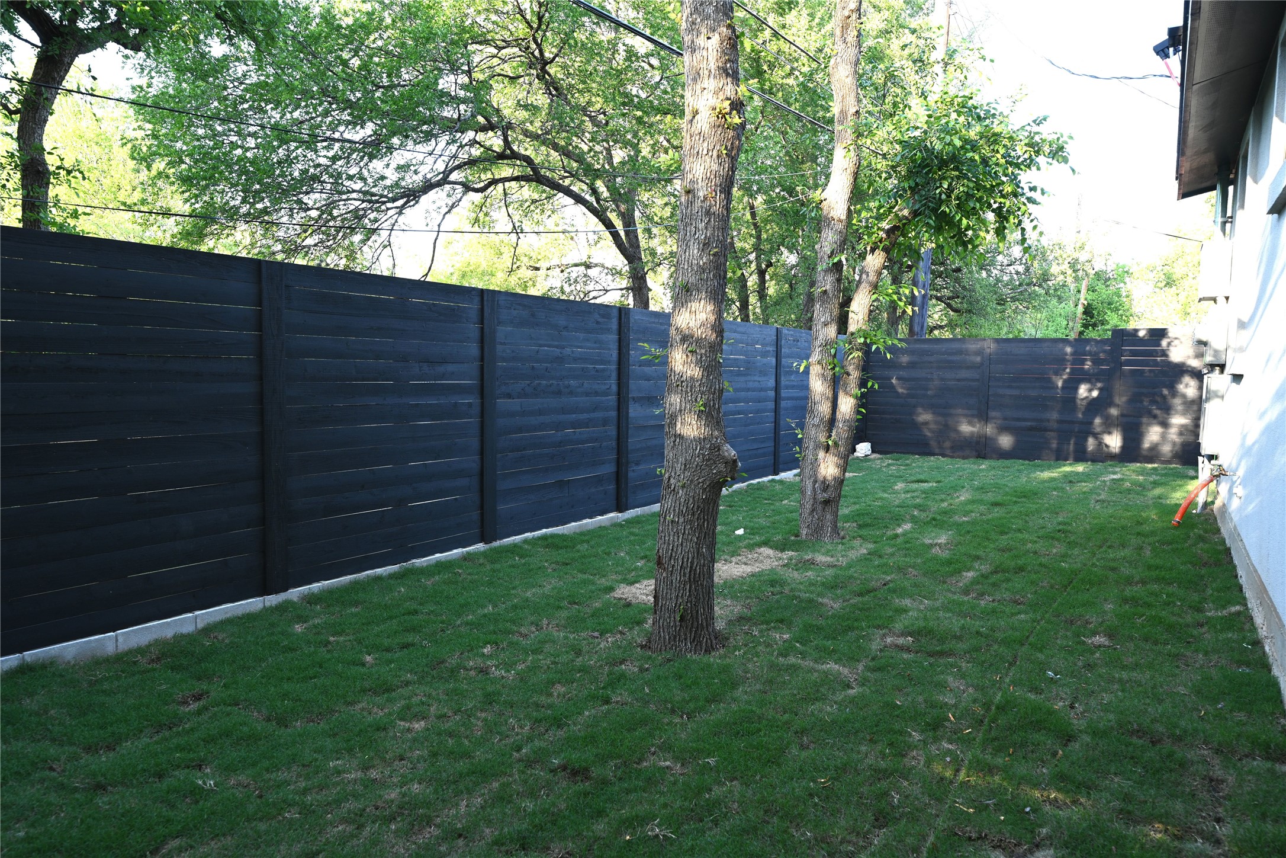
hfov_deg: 73.7
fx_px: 857
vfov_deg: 53.1
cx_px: 643
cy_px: 429
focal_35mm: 24
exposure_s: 1/100
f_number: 5.6
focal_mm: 24
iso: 400
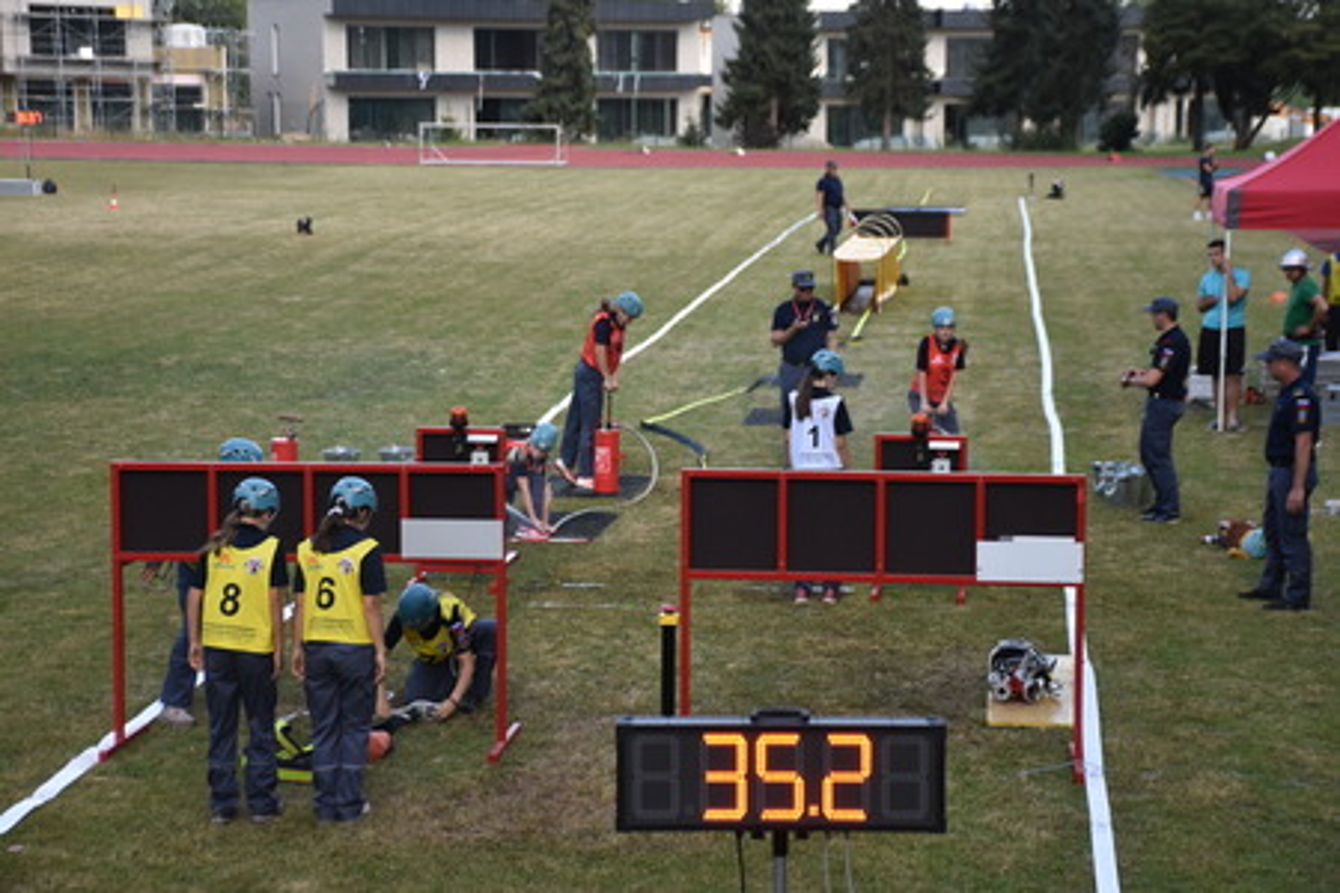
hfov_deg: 26.0
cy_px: 446
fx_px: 2903
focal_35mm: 78
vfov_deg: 17.5
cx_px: 670
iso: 800
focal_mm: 52
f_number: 4.8
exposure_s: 1/1000
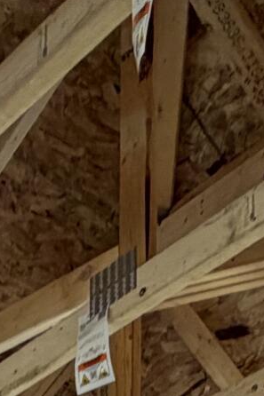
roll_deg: -1.1
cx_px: -21
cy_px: 994
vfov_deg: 13.7
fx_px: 1079
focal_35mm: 98
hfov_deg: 13.7
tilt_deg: +1.3
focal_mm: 2.22
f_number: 2.2
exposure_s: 1/121
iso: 200
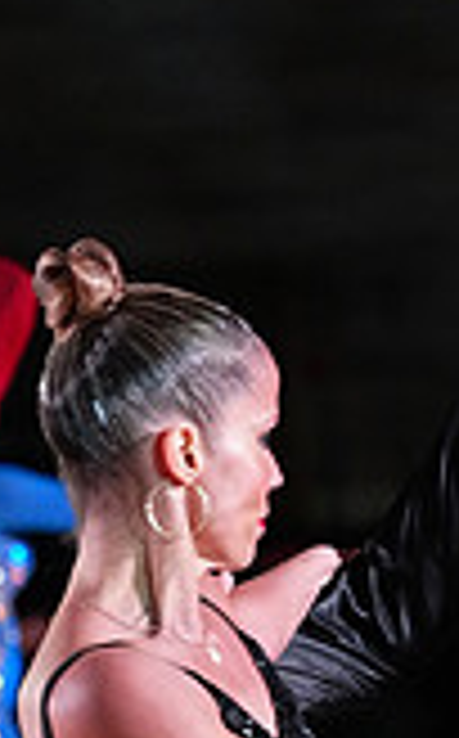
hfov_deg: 2.5
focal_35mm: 534
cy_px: 914
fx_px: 10726
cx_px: 439
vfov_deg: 3.9
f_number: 4.5
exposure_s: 1/400
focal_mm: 148
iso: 5000
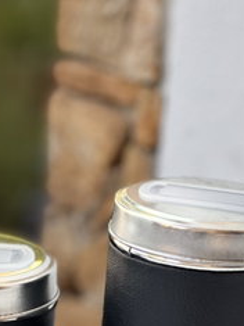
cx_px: 85
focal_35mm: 175
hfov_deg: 8.5
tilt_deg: -17.8
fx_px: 1646
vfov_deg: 11.2
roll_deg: -4.1
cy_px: 281
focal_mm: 9
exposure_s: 1/121
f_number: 2.8
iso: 100
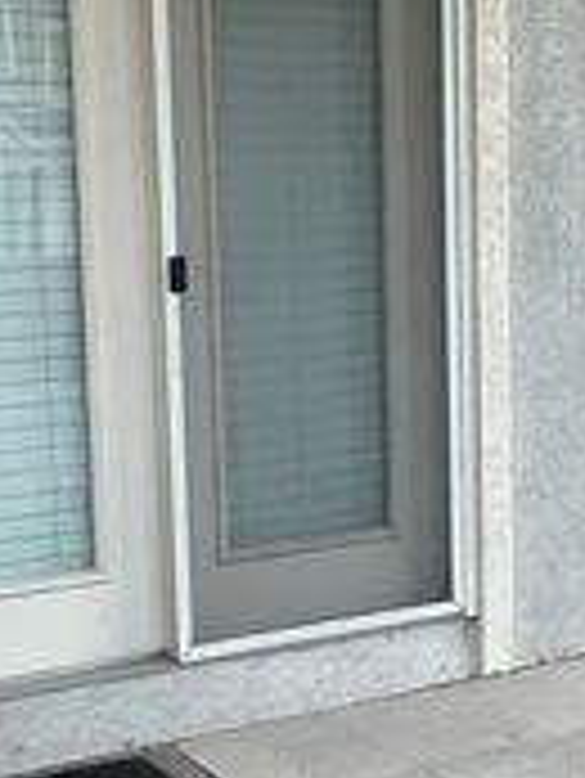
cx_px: 346
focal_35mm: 69
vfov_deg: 28.1
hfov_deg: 21.3
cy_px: 438
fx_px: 1553
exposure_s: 1/99
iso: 40
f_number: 2.2
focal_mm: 2.22
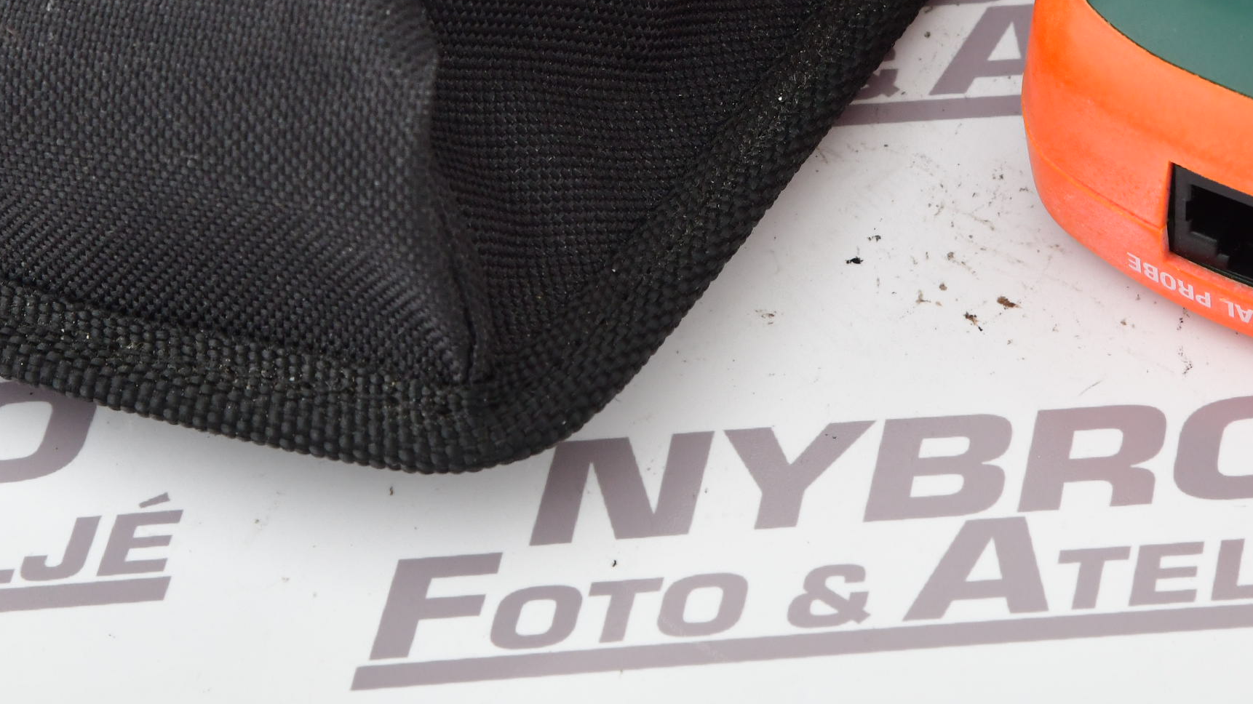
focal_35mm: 216
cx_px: 867
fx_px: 7175
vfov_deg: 5.6
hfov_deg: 10.0
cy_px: -238
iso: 800
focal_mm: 86
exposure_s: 1/160
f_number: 10
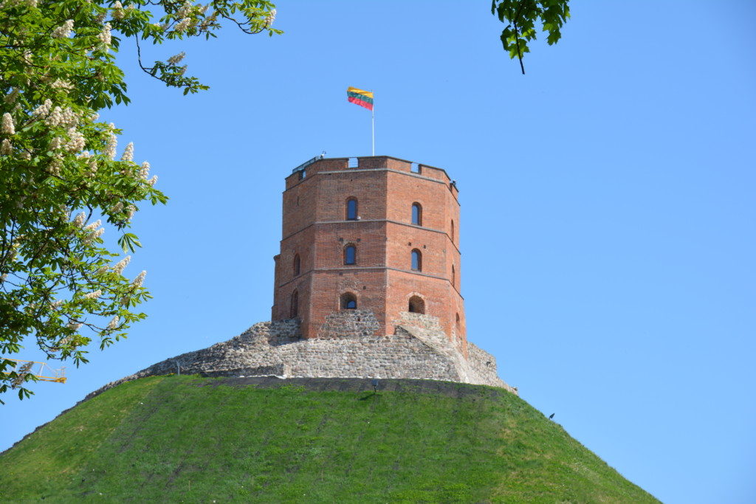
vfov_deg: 14.0
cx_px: 378
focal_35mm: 98
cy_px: 252
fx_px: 2048
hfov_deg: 20.9
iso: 100
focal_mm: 65
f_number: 8
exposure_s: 1/250
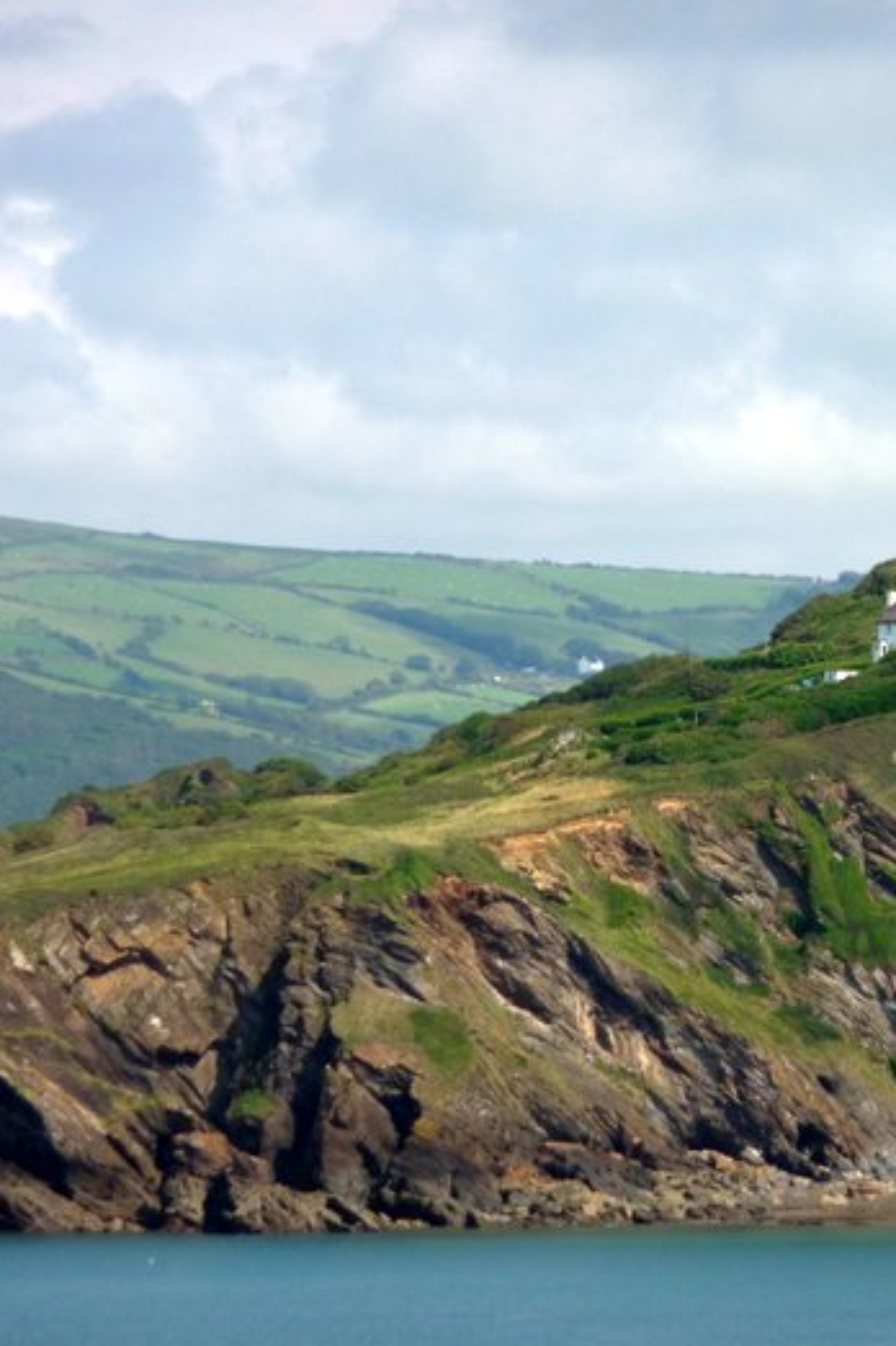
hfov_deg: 3.5
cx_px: 739
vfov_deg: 5.3
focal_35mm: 390
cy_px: 673
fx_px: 14578
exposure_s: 1/640
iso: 100
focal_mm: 47
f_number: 4.9
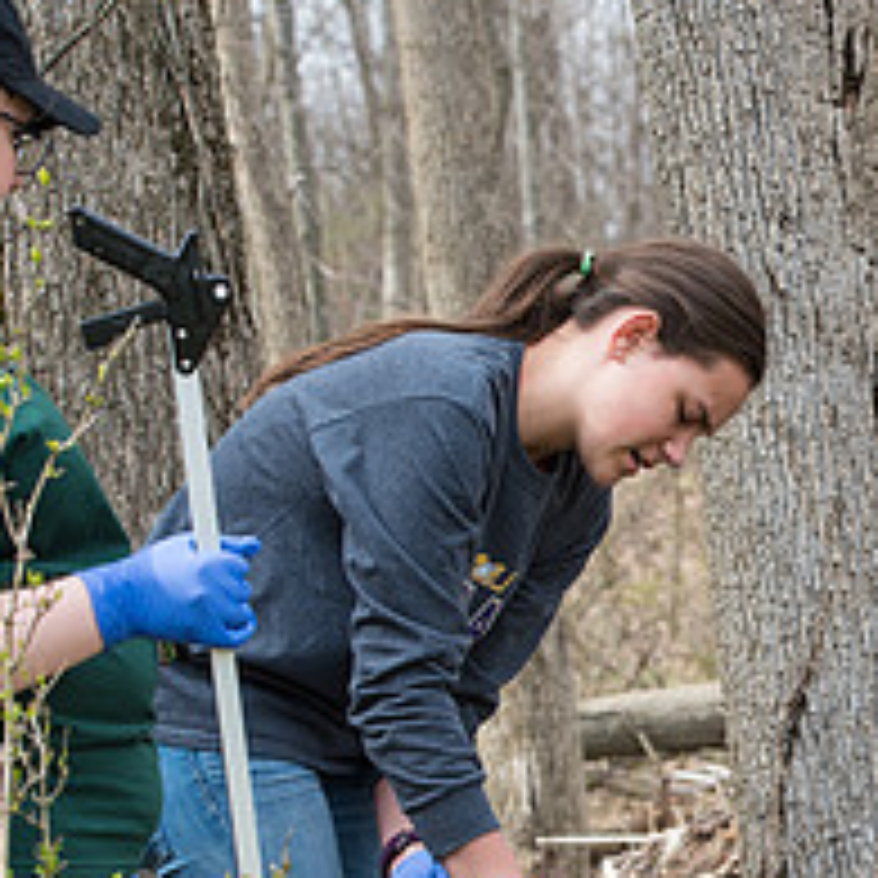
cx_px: 991
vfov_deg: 9.8
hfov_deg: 9.8
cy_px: 732
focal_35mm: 177
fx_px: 5079
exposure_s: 1/200
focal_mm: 70
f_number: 7.1
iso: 200
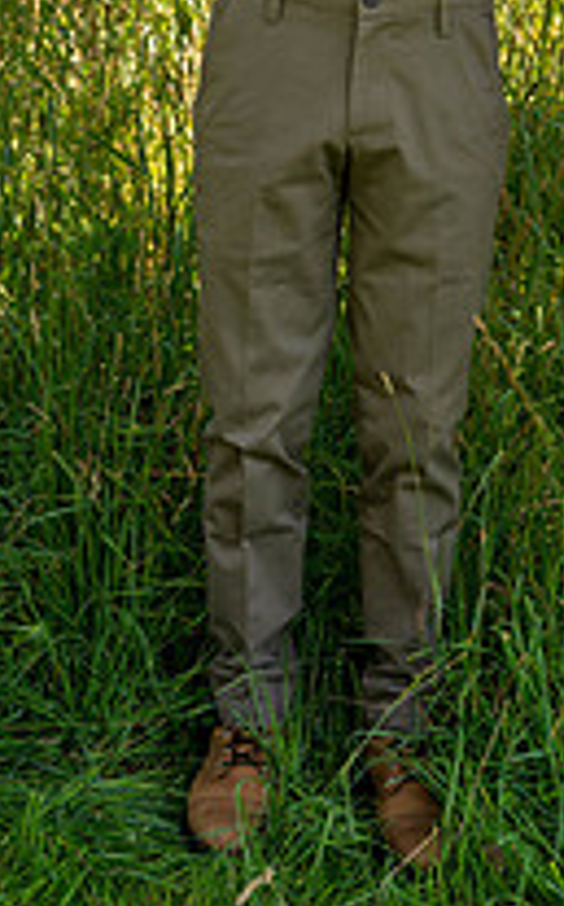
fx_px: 2021
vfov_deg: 24.2
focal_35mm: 82
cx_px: 623
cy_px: 26
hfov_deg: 15.5
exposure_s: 1/250
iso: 220
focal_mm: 37
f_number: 4
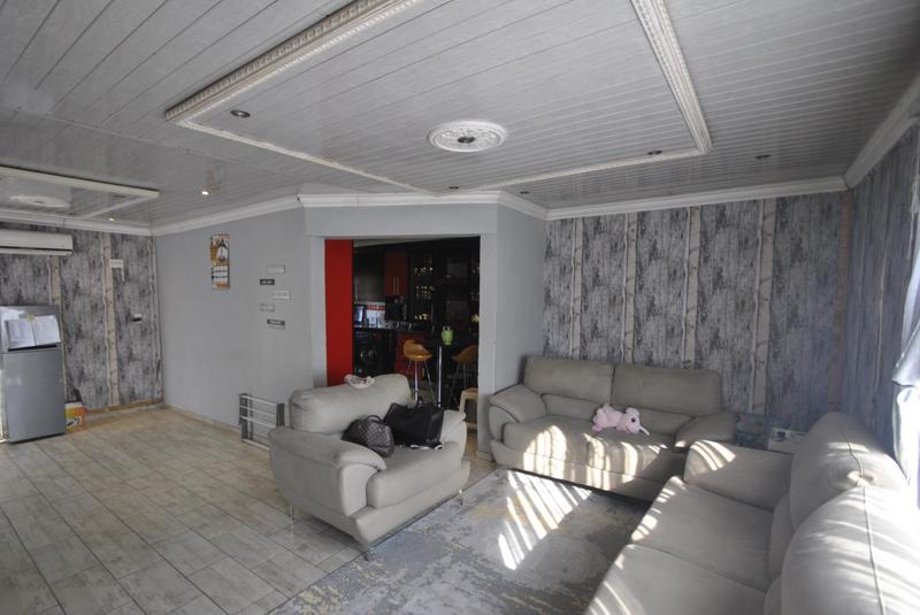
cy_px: 308
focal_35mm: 16
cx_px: 460
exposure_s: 1/100
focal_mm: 11
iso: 400
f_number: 3.5
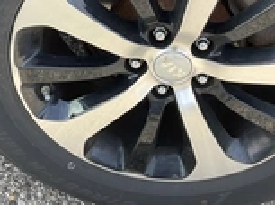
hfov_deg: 25.7
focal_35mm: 76
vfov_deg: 18.9
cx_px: 138
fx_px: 602
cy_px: 11
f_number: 1.8
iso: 25
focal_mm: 3
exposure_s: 1/279
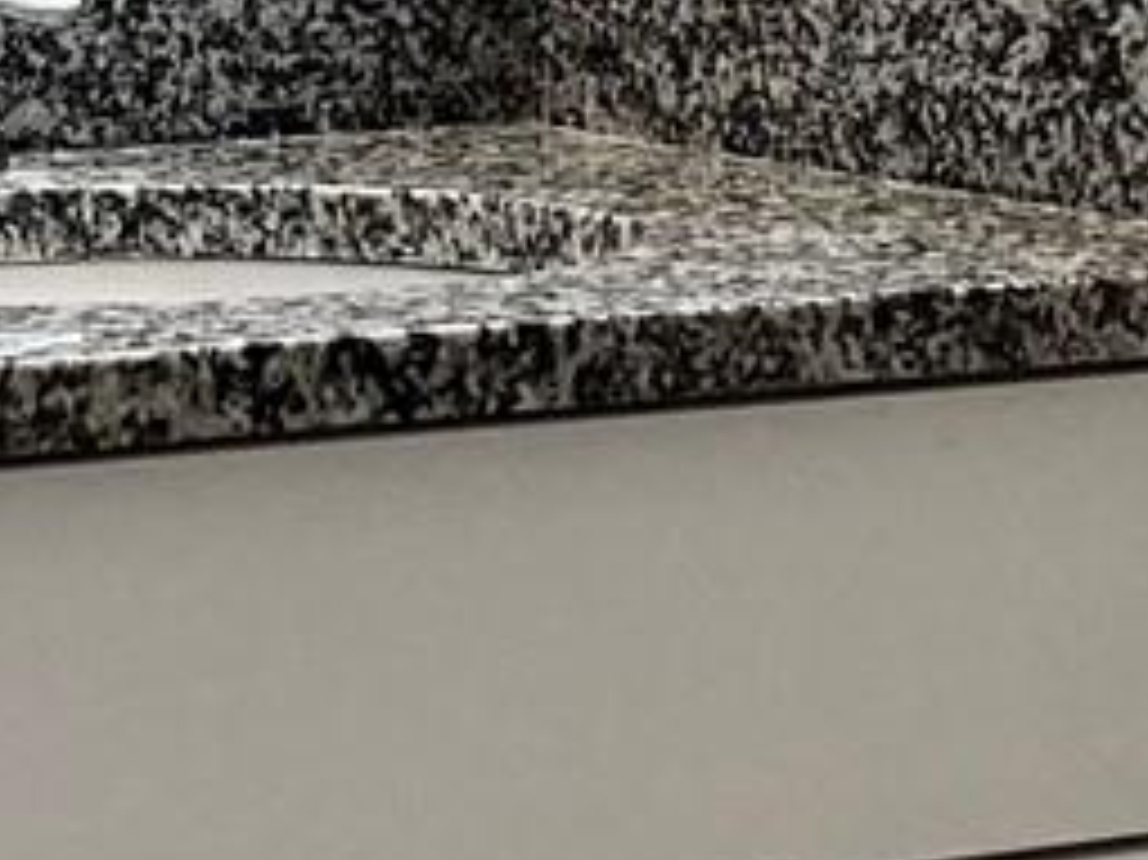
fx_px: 5403
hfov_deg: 11.9
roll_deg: +0.6
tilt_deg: -3.2
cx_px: -149
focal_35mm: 163
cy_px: -302
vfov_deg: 8.9
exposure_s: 1/120
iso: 80
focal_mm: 5.7
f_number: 1.5
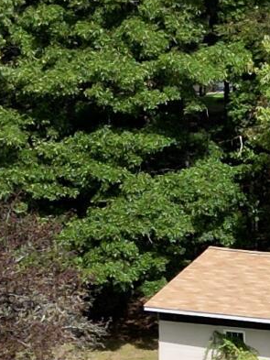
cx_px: 351
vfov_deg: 10.6
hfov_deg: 8.0
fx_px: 1902
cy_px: 418
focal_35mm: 183
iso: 130
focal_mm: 6.72
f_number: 1.7
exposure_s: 1/2500
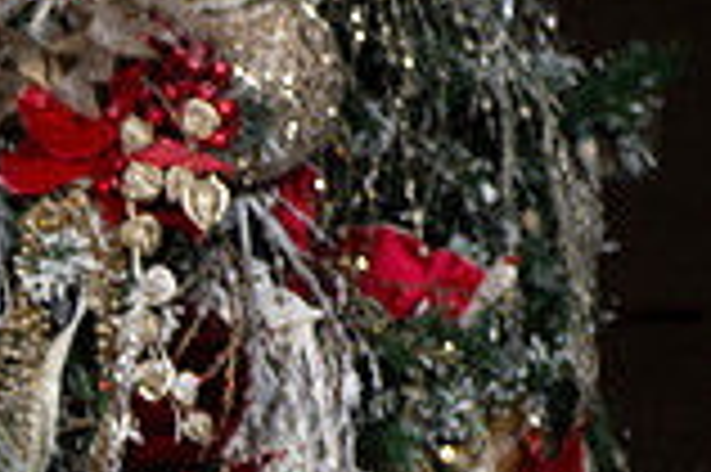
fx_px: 4696
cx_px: -585
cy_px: 836
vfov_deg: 5.7
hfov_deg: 8.3
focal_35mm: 238
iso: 160
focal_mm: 65
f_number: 7.1
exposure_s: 1/125
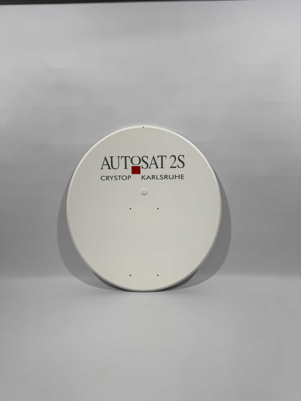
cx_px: 150
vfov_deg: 71.6
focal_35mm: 24
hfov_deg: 56.8
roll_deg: +0.7
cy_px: 200
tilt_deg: -7.7
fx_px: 278
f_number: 1.78
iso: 80
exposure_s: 1/604
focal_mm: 6.76
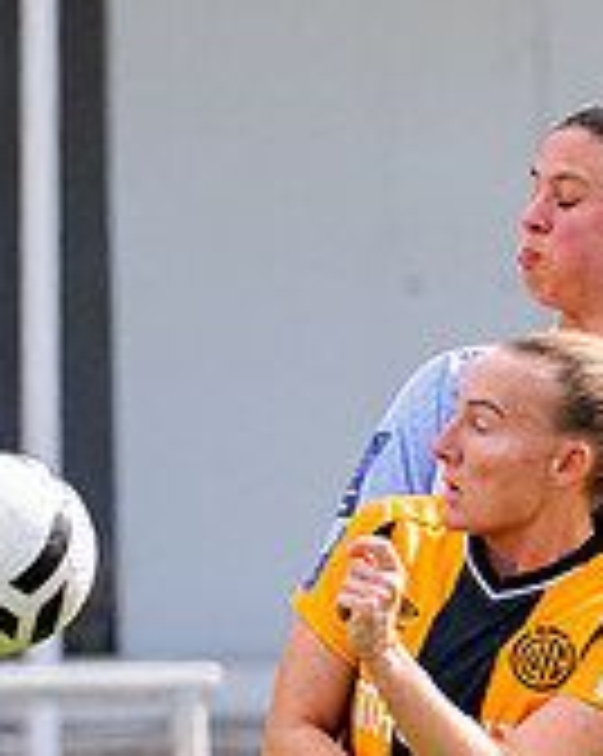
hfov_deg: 0.7
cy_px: 901
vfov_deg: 0.8
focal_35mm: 2366
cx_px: 1217
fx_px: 52877
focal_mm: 400
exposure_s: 1/1000
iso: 400
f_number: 4.5
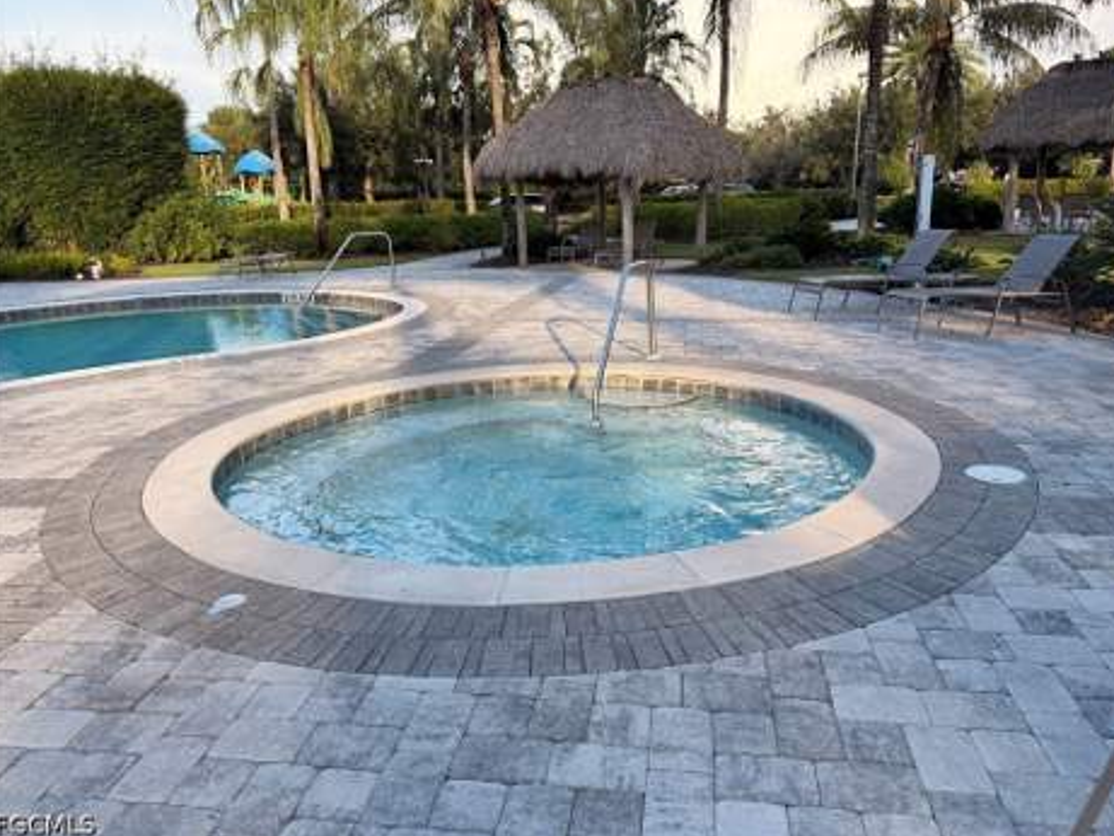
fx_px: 805
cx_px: 568
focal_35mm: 25
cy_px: 408
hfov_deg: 69.4
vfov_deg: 54.9
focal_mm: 6.76
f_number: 1.78
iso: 100
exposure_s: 1/1385
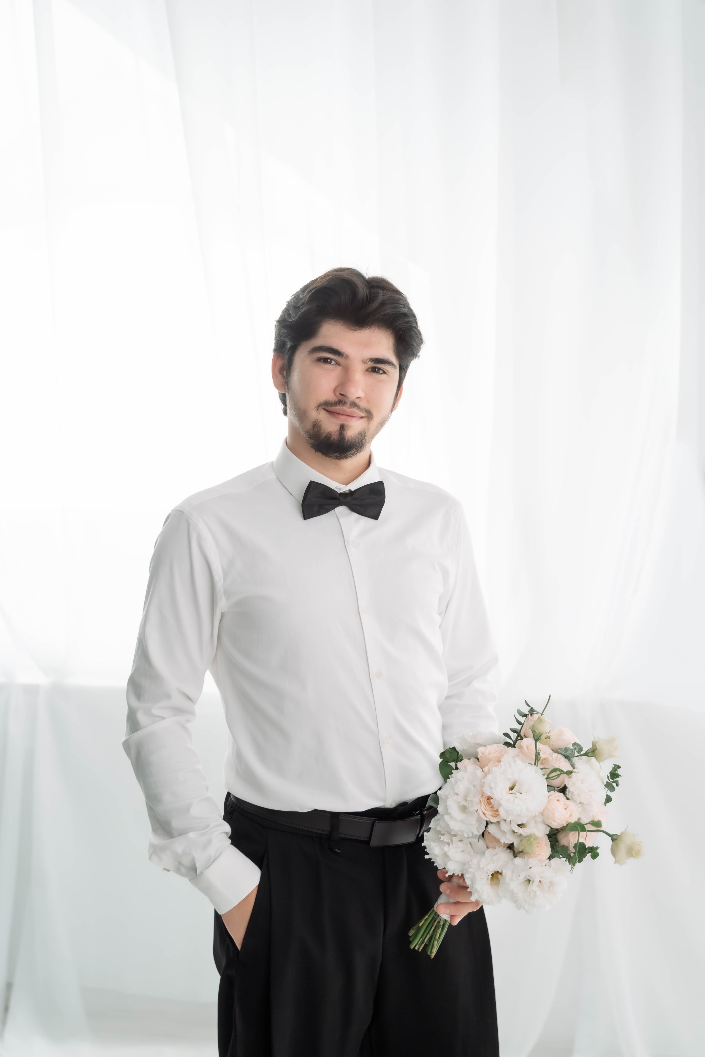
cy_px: 528
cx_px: 352
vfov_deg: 41.1
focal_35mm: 48
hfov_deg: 28.1
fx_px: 1410
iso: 1250
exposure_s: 1/400
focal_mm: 48
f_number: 3.5
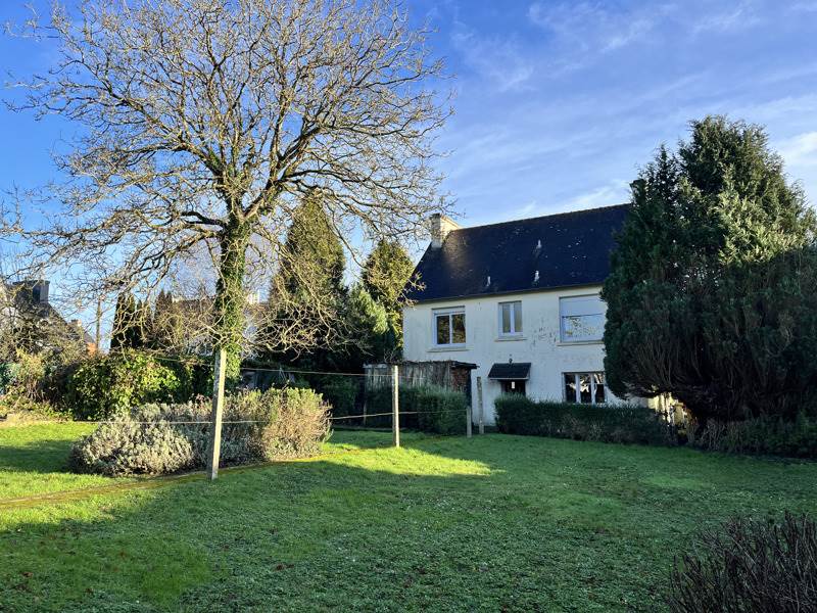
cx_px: 408
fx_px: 614
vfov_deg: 53.1
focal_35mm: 26
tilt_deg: +8.3
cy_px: 306
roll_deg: +0.4
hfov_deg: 67.3
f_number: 1.6
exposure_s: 1/1009
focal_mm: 5.1
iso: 50
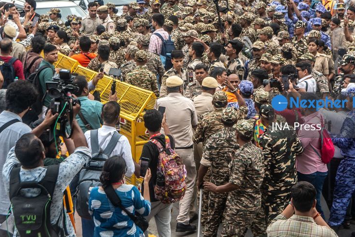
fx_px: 1036
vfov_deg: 13.0
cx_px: 224
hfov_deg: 19.4
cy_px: 86
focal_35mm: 105
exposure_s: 1/320
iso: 200
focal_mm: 50
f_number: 4.5
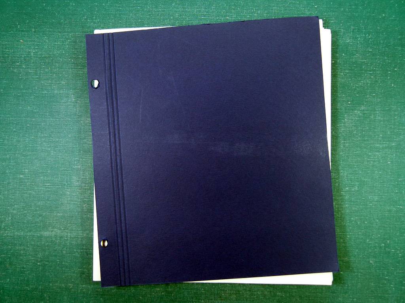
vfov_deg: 54.9
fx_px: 292
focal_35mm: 25
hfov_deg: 69.4
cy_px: 152
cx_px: 202
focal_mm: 4.5
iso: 160
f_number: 2.8
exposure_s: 1/60
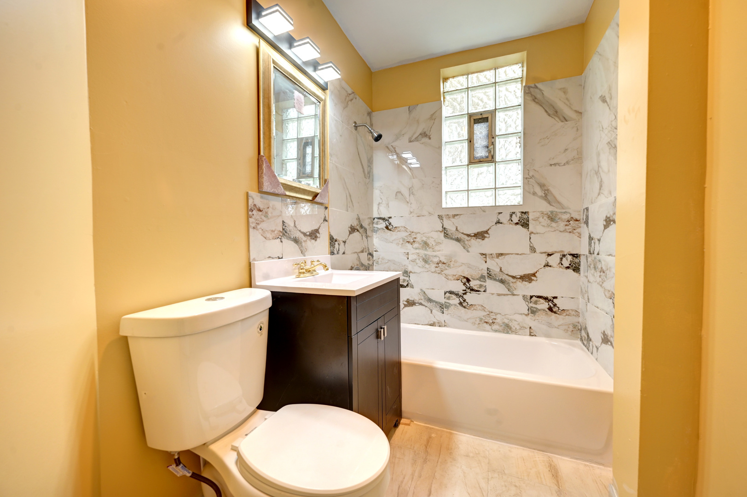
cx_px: 374
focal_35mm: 14
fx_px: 290
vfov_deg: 81.1
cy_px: 248
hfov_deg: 104.3
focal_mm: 14
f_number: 8
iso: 400
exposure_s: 1/50
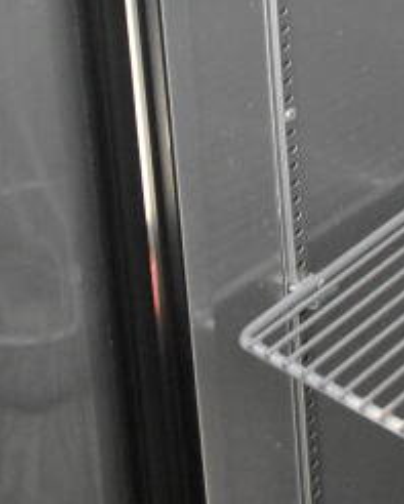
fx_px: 1404
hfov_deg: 15.7
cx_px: 492
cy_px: -281
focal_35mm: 94
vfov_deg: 17.9
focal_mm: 18
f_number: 3.5
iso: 8000
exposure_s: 1/30
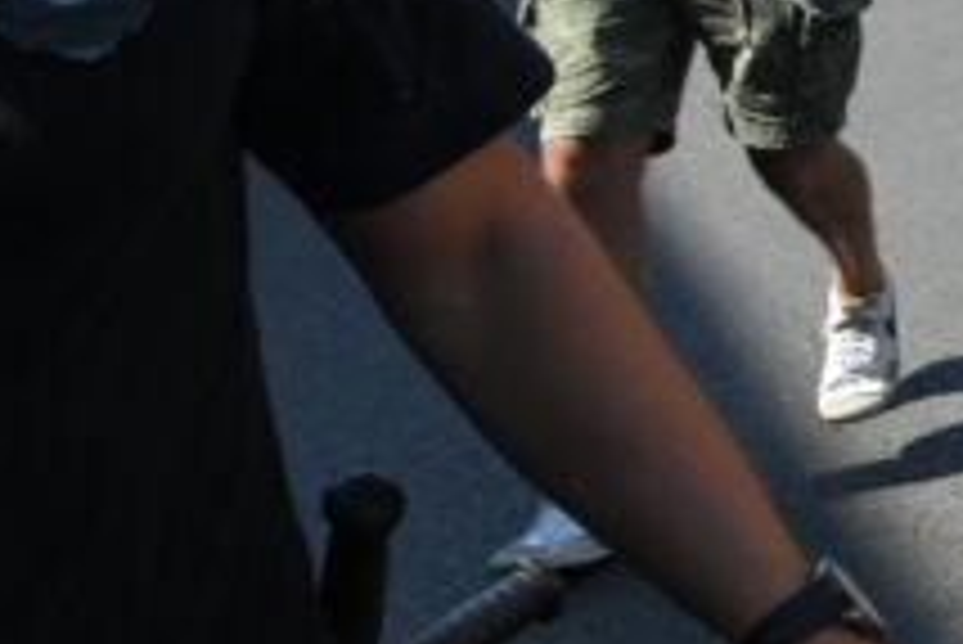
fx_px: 3078
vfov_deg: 11.9
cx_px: 1922
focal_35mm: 115
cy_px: 65
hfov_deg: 14.7
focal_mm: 24
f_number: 4
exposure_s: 1/4000
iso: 640
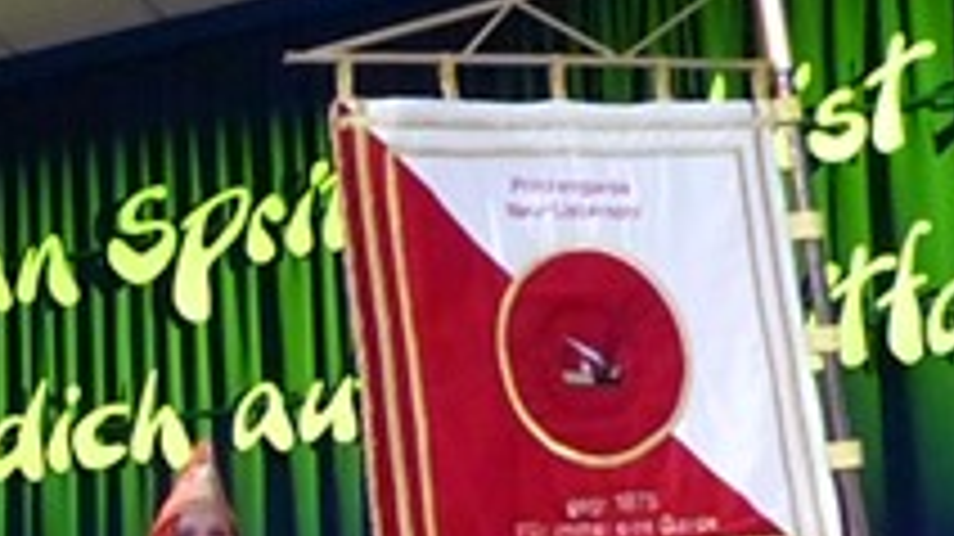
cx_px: -104
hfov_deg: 24.9
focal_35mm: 79
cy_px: 723
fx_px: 1997
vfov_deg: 14.5
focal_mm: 4.5
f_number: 4
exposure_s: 1/125
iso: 1600
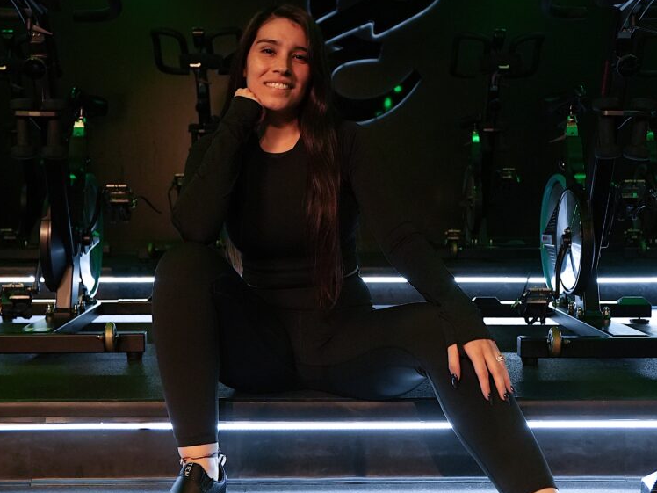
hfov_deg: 50.1
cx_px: 328
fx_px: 702
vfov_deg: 38.6
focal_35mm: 37
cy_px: 214
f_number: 2.8
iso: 3200
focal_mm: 17
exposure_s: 1/320
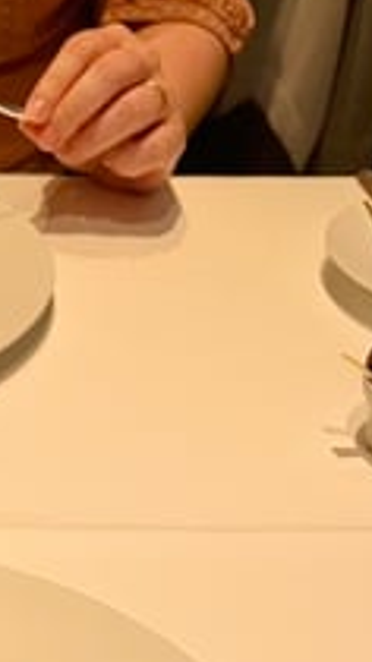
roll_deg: -0.4
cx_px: -142
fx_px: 1264
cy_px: 744
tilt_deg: -44.7
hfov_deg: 15.7
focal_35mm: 72
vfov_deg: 26.8
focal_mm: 5.7
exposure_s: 1/50
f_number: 1.5
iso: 160
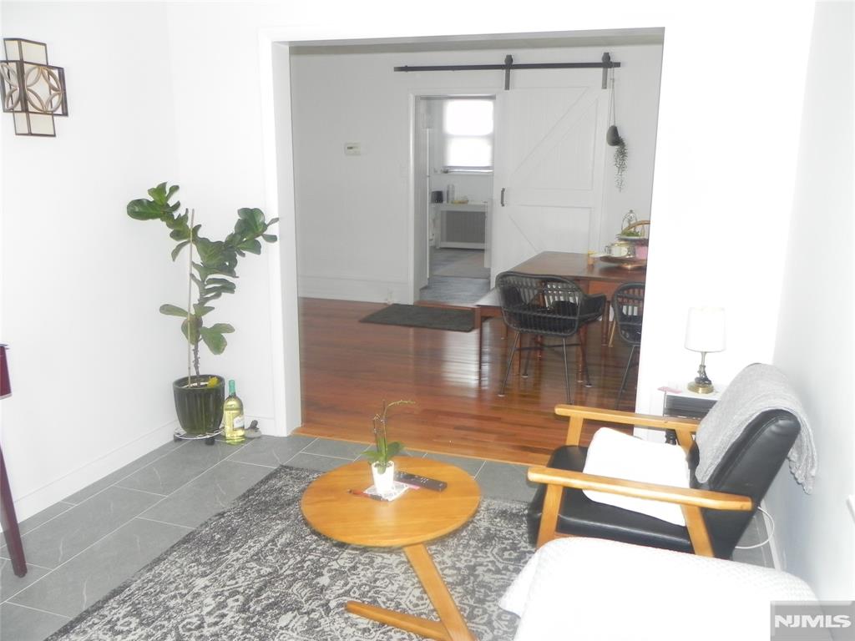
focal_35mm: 29
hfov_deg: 61.7
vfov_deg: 48.2
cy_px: 320
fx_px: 716
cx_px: 428
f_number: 2.8
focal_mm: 5.2
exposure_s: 1/30
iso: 200
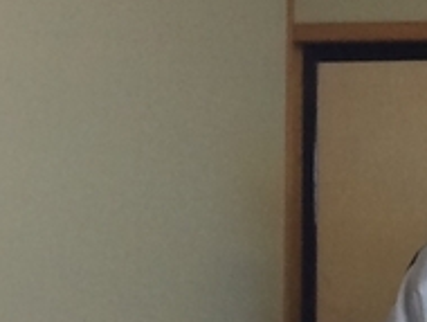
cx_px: 1128
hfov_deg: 9.3
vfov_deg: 8.1
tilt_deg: -0.3
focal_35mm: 183
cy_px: 354
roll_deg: -1.6
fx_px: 2260
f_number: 2.2
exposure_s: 1/30
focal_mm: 4.15
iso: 40
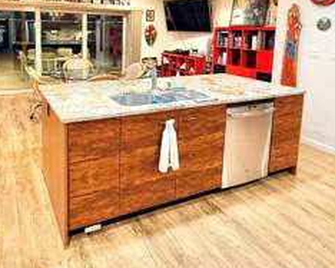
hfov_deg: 61.6
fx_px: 277
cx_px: 130
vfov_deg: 48.9
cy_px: 59
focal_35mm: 28
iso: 400
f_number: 2.2
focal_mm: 2.22
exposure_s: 1/60
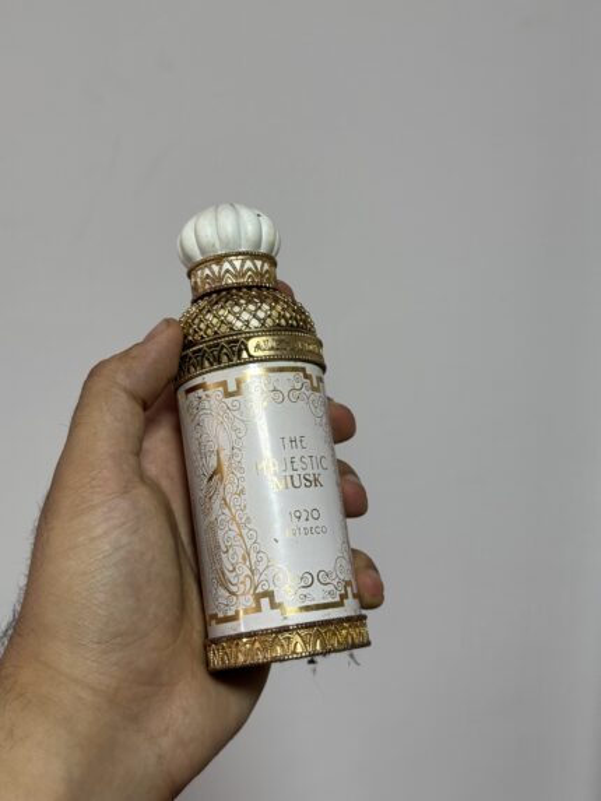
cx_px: 300
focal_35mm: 48
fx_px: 1111
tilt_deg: -17.1
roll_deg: +0.1
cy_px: 400
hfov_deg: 30.3
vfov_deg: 39.6
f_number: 1.78
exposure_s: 1/50
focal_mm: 6.76
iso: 50
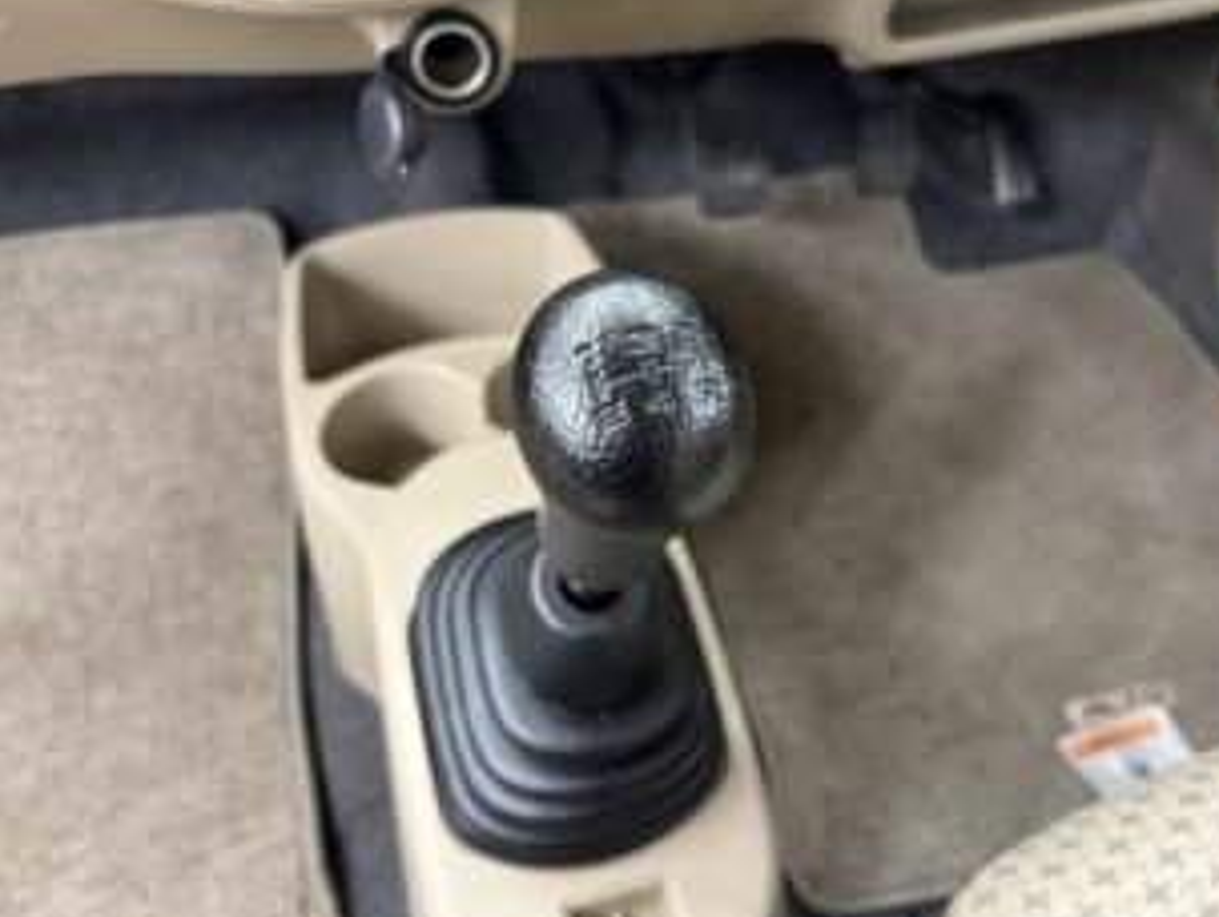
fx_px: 1058
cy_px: 477
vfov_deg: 46.9
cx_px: 692
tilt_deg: -46.8
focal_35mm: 30
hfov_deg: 59.7
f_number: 1.6
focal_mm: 5.96
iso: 400
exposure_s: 1/33
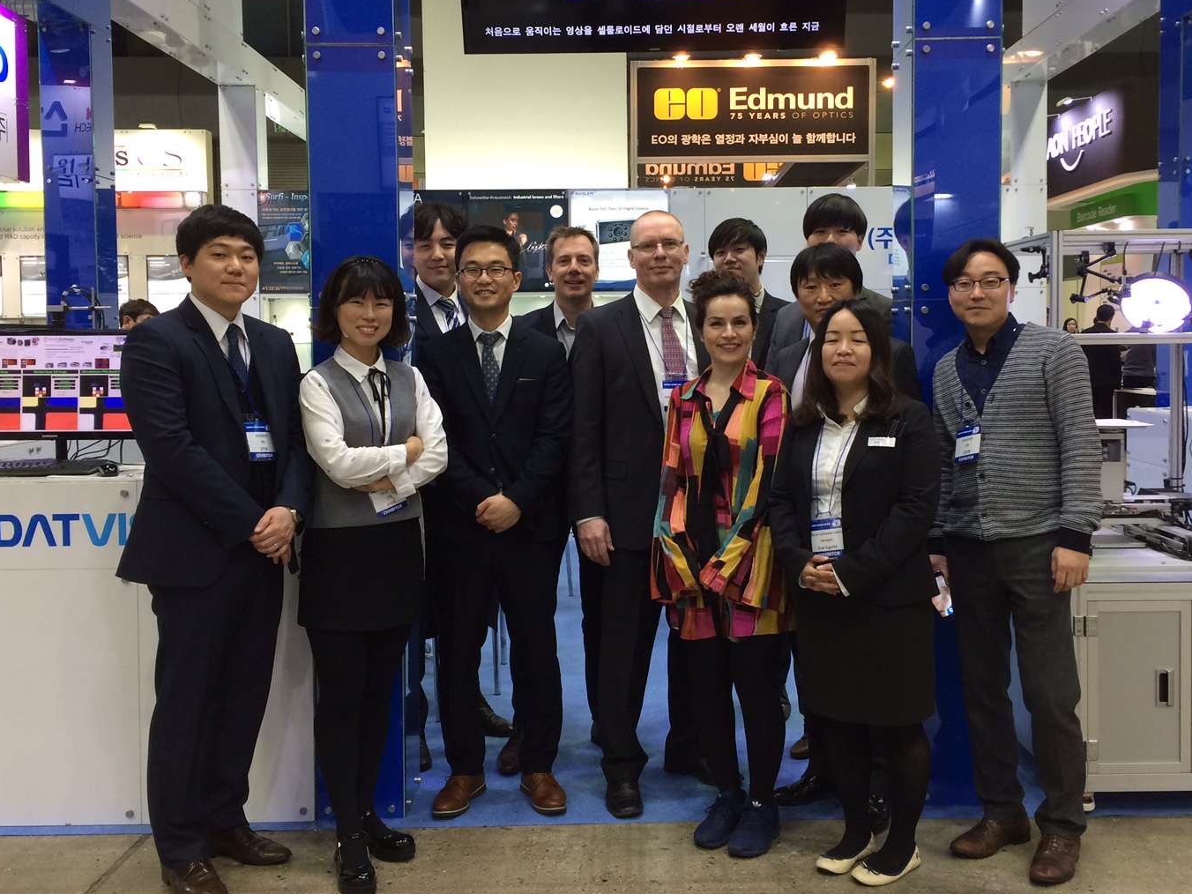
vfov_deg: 40.6
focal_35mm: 35
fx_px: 1205
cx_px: 630
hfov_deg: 52.6
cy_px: 392
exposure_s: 1/30
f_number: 2.2
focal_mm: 4.15
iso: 40
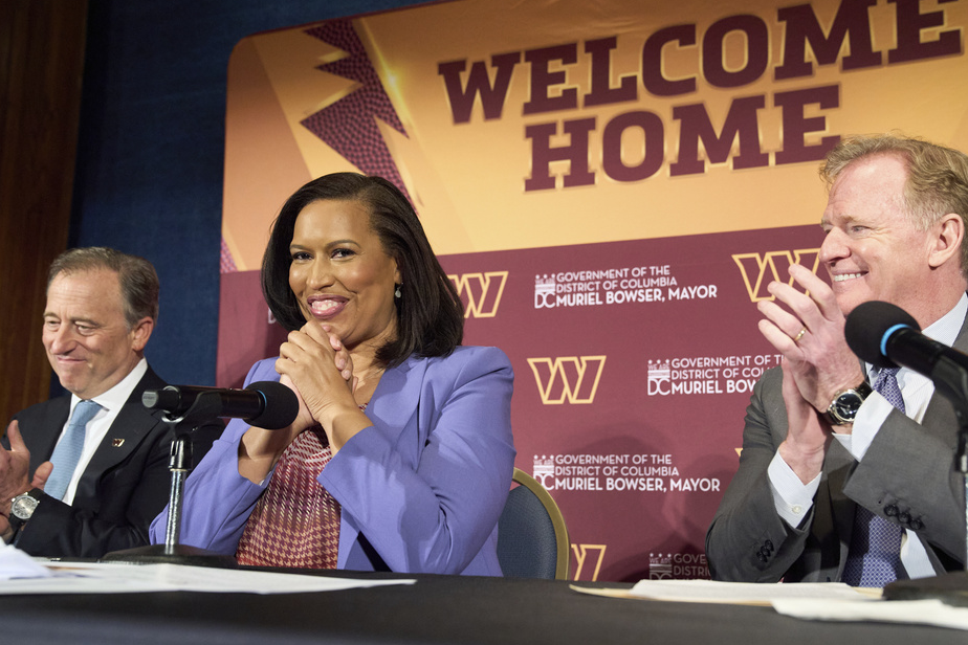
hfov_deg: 47.4
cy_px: 325
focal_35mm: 41
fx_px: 1102
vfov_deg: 32.6
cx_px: 502
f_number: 4
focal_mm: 37
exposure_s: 1/800
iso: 5000
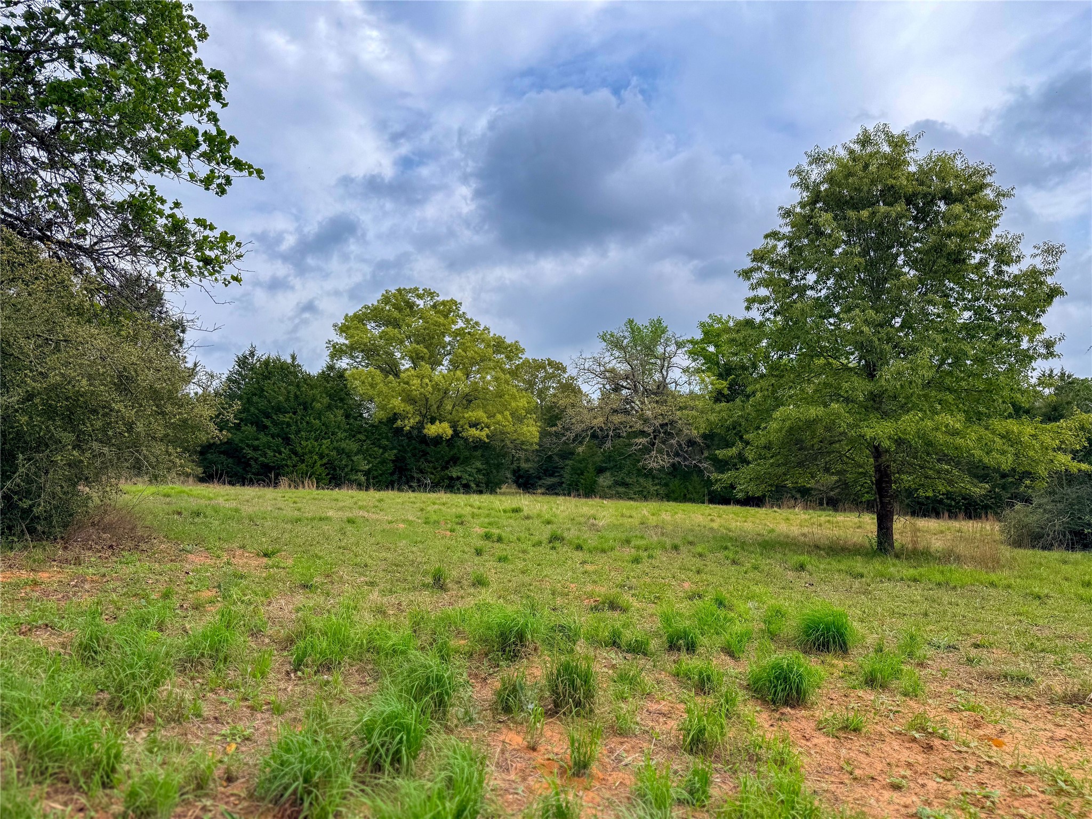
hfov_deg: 71.6
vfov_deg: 56.8
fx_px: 757
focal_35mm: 24
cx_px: 546
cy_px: 410
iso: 80
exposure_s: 1/5700
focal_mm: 6.76
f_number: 1.8
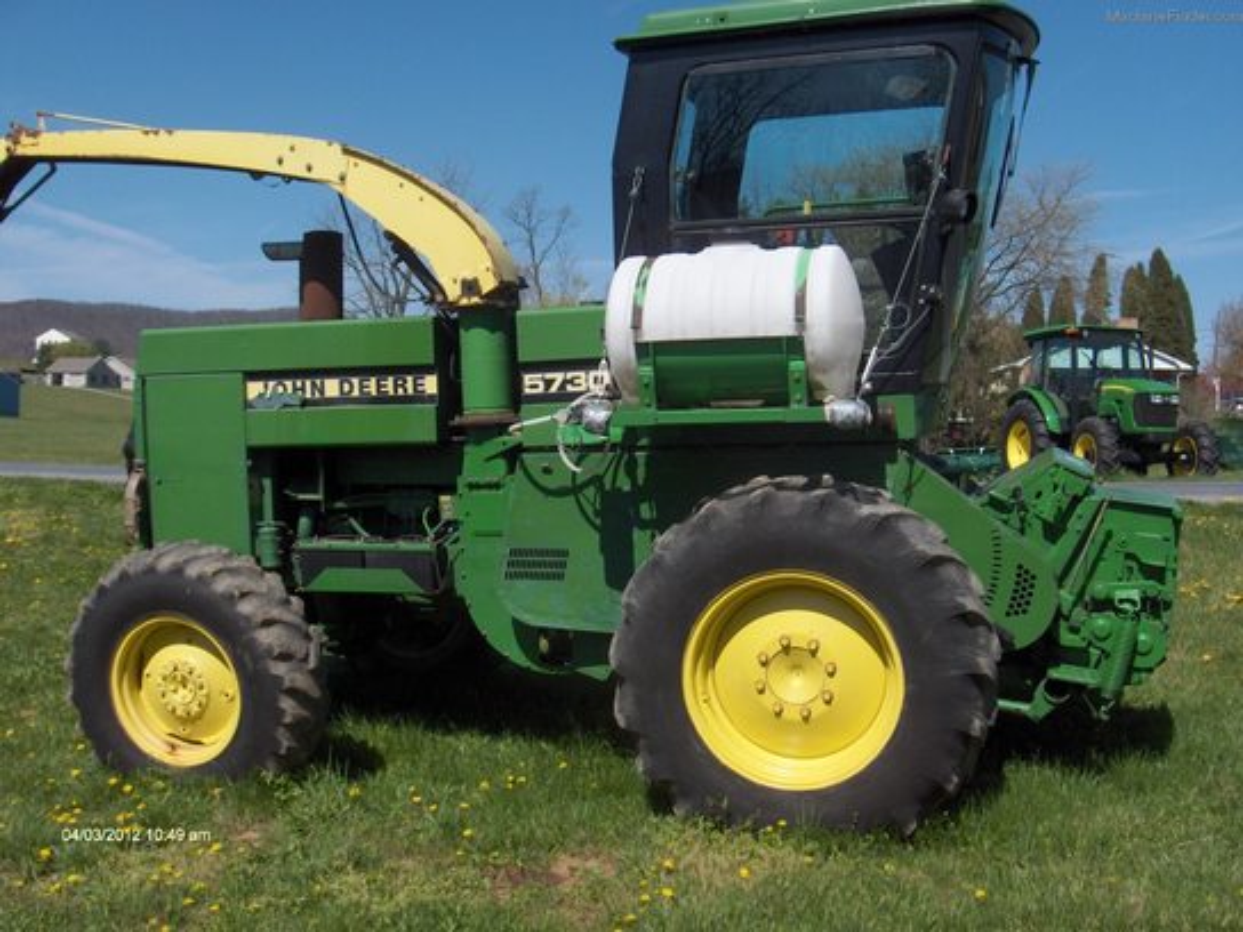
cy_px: 466
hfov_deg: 47.9
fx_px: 1400
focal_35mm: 39
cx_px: 622
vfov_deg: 36.8
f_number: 4.8
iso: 100
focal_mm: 8
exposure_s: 1/926
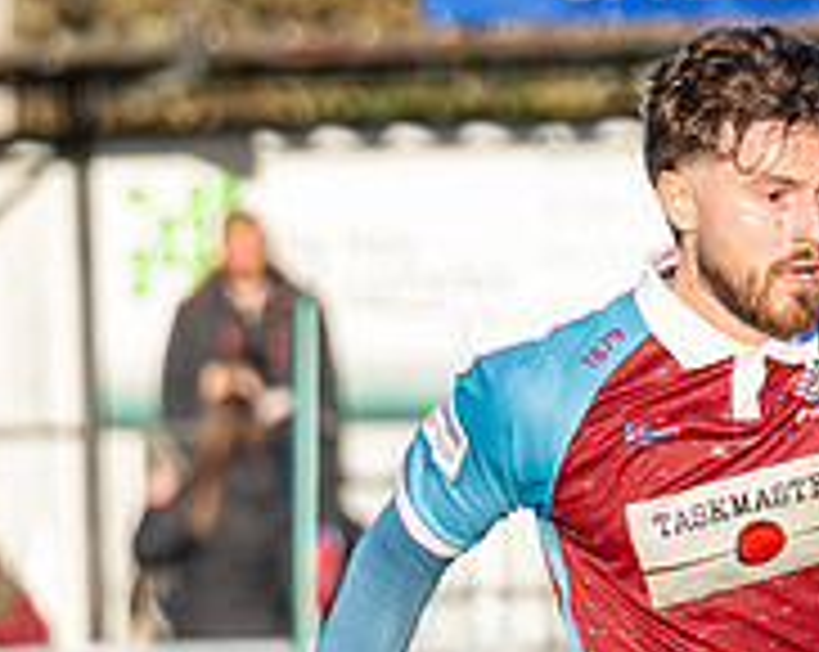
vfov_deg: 1.0
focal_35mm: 1475
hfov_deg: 1.3
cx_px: 1917
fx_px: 35695
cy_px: 1185
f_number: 4
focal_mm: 145
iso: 800
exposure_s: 1/2500
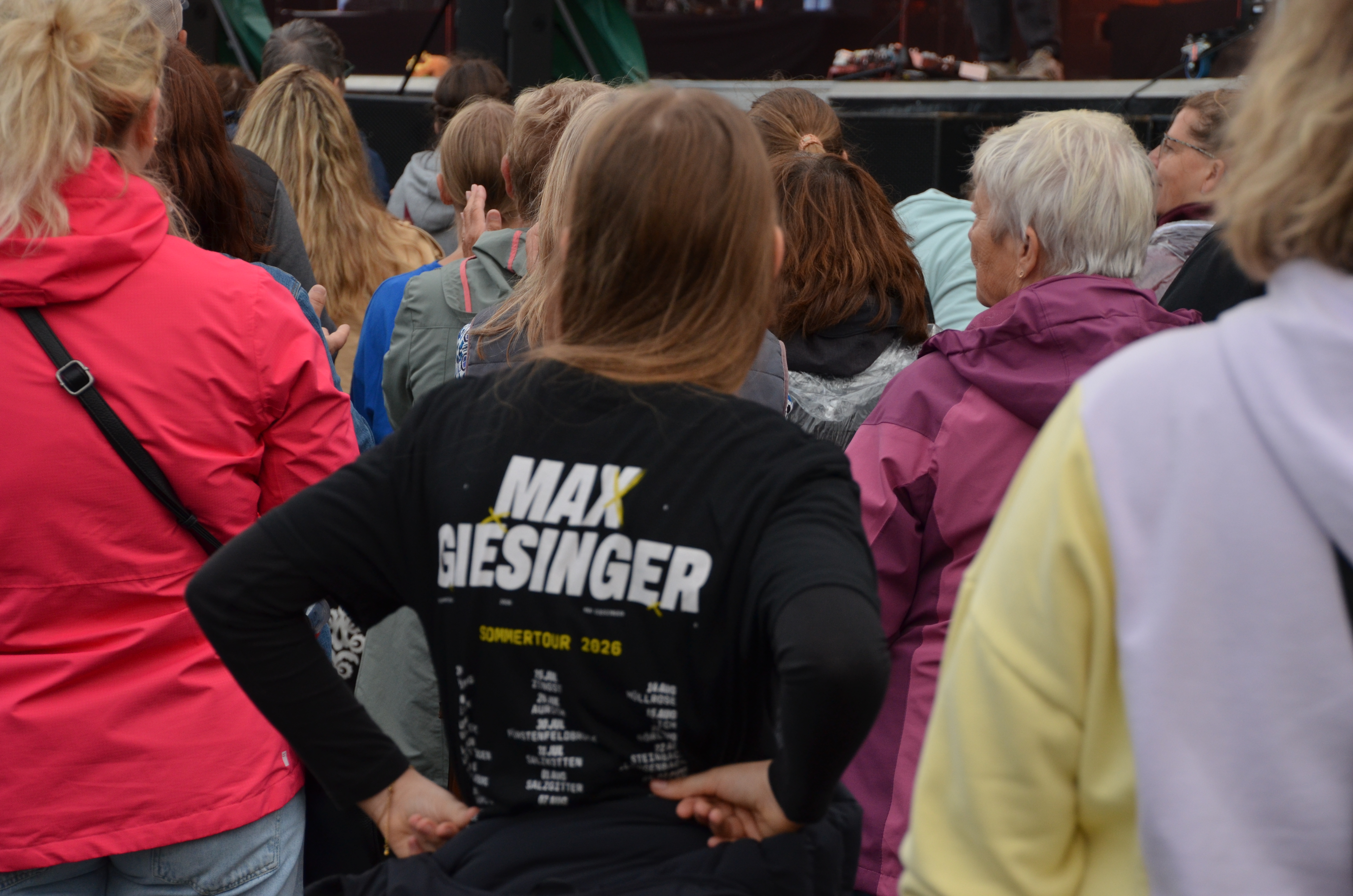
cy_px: 448
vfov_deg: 10.7
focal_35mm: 128
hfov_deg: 16.1
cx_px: 676
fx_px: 4782
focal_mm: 85
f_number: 6.3
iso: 500
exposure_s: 1/640
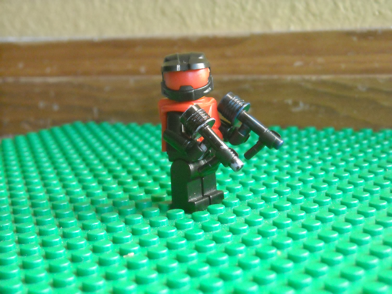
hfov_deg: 20.9
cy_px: 147
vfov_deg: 15.7
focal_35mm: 94
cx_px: 196
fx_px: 1064
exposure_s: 1/135
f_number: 4.4
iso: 800
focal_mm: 15.32
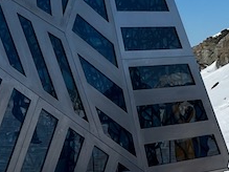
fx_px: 1005
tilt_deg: -5.7
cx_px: 3
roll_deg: +1.1
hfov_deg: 12.8
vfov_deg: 9.7
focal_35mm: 152
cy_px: 139
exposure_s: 1/8403
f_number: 1.6
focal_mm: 5.1
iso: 50
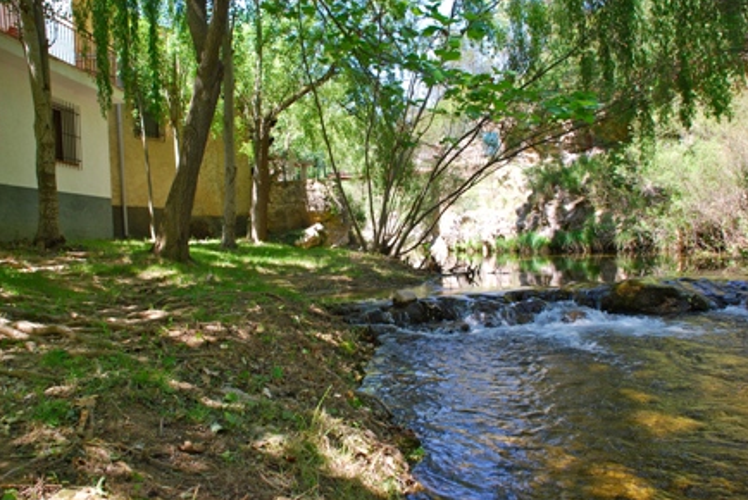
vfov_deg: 42.4
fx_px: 645
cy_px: 250
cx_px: 365
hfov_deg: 60.2
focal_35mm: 31
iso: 200
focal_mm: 20
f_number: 5.6
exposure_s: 1/125
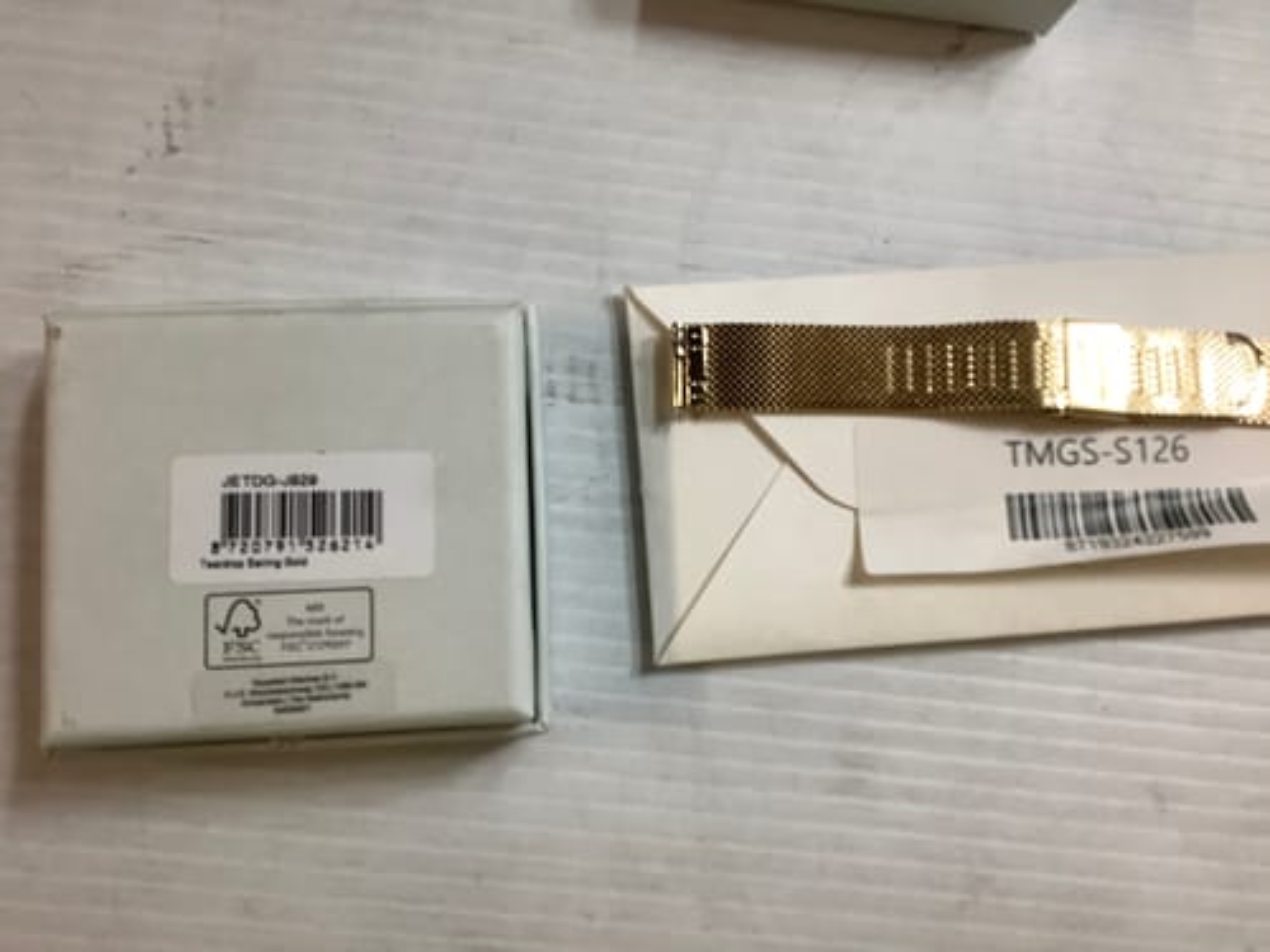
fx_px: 1137
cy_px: 476
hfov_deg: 58.4
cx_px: 635
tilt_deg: -83.7
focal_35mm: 31
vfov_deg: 45.4
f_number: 2.4
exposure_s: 1/50
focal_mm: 3.3
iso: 80
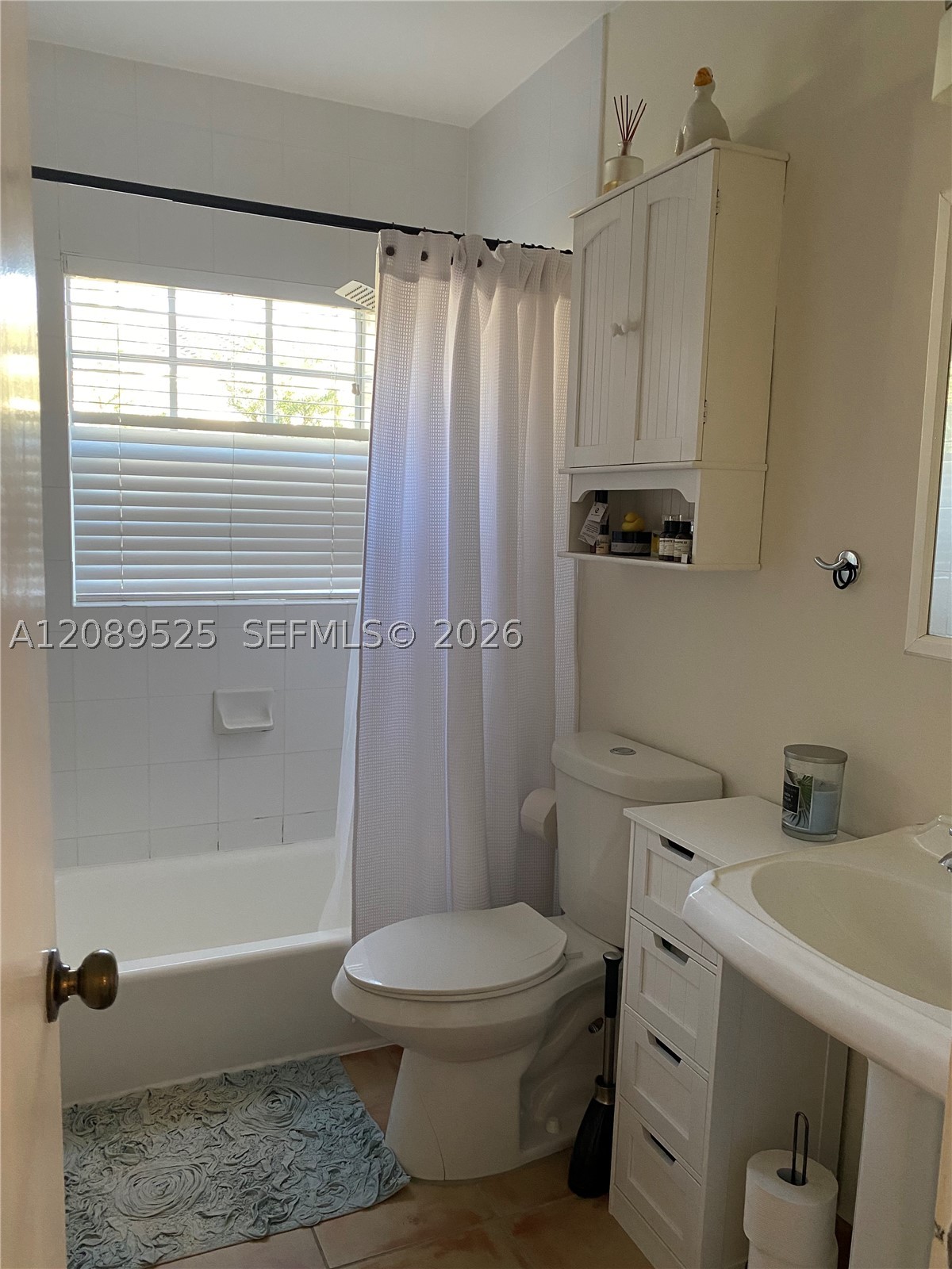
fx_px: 953
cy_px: 634
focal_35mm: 26
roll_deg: -1.5
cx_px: 476
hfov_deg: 53.1
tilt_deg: -6.8
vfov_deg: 67.3
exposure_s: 1/60
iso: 250
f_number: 1.8
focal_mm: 4.25
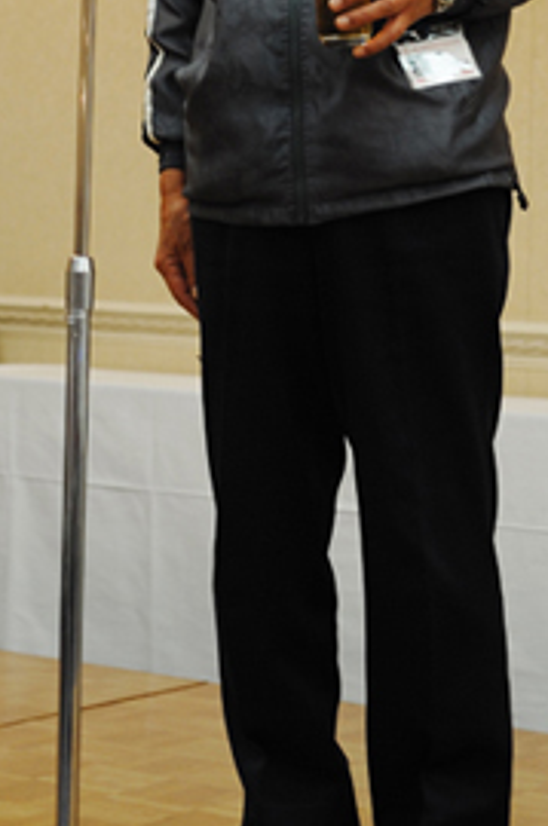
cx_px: 370
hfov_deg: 16.4
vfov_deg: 23.7
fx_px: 1902
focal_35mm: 83
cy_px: 49
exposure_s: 1/100
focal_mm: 35
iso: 250
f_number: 2.8
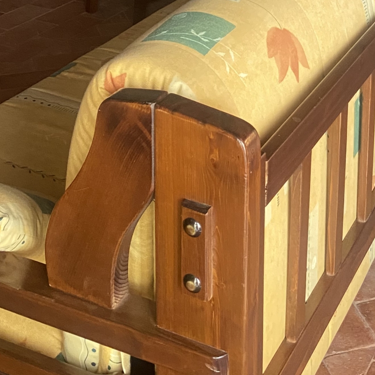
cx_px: 266
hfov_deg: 24.5
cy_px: -123
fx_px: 858
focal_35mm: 70
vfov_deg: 22.0
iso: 400
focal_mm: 4.25
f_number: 1.8
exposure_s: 1/60
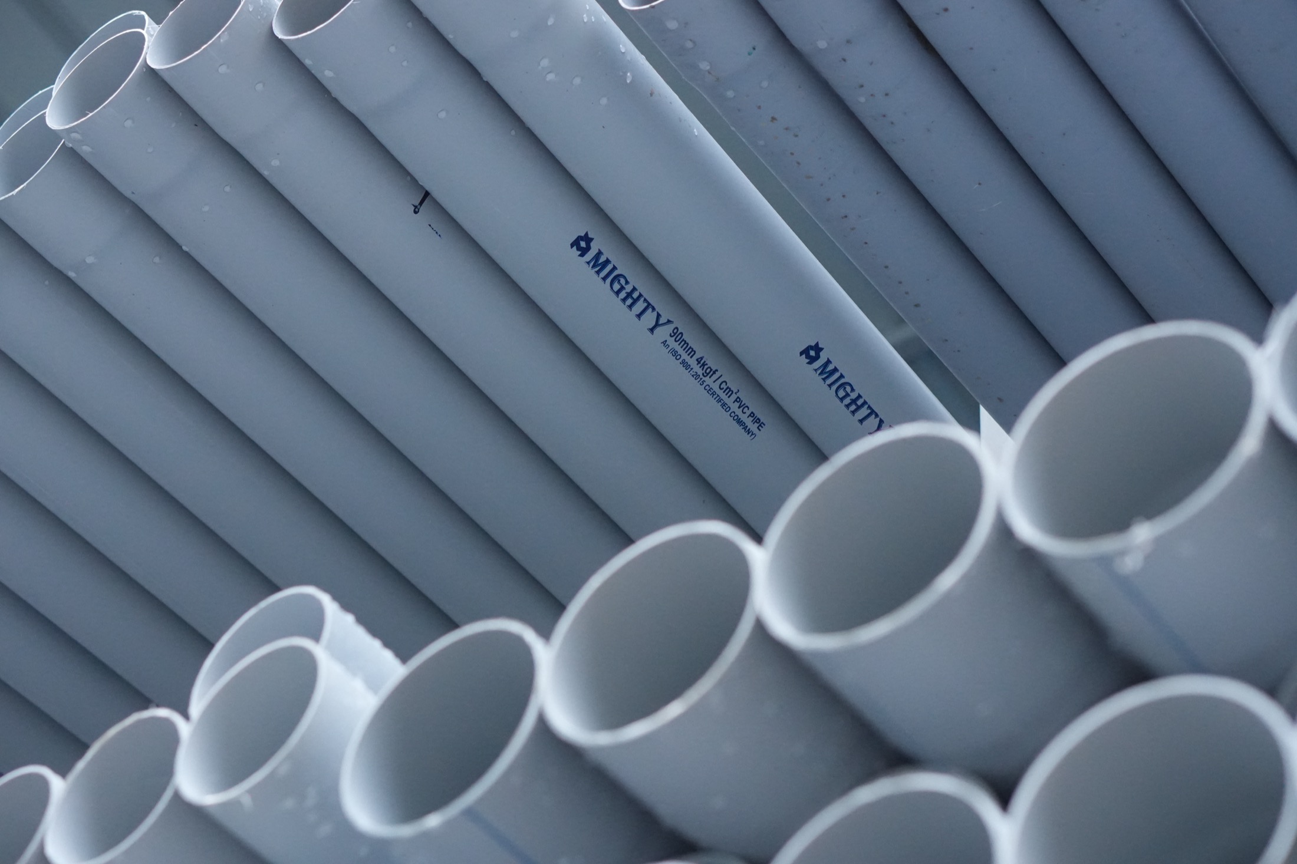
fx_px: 2701
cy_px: 432
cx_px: 648
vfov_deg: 18.2
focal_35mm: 75
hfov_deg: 27.0
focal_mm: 50
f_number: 3.2
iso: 3200
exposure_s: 1/200
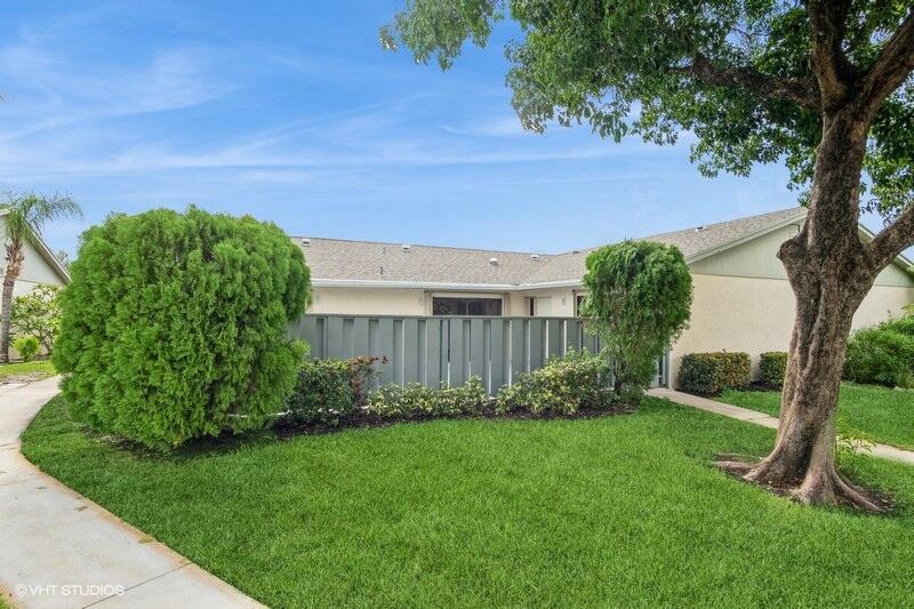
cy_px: 304
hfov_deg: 90.0
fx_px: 457
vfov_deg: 67.4
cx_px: 457
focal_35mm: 18
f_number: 8
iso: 200
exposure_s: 1/200
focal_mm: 12
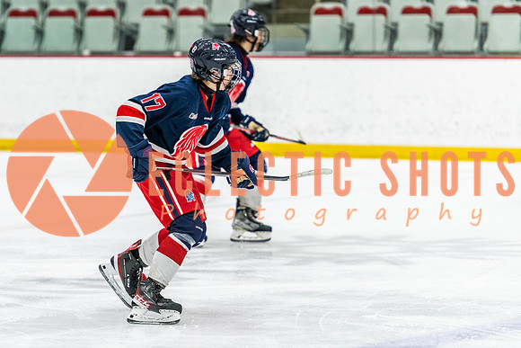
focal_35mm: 230
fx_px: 3325
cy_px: 174
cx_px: 199
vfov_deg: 6.0
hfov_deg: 9.0
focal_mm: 170
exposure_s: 1/640
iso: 2500
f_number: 2.8
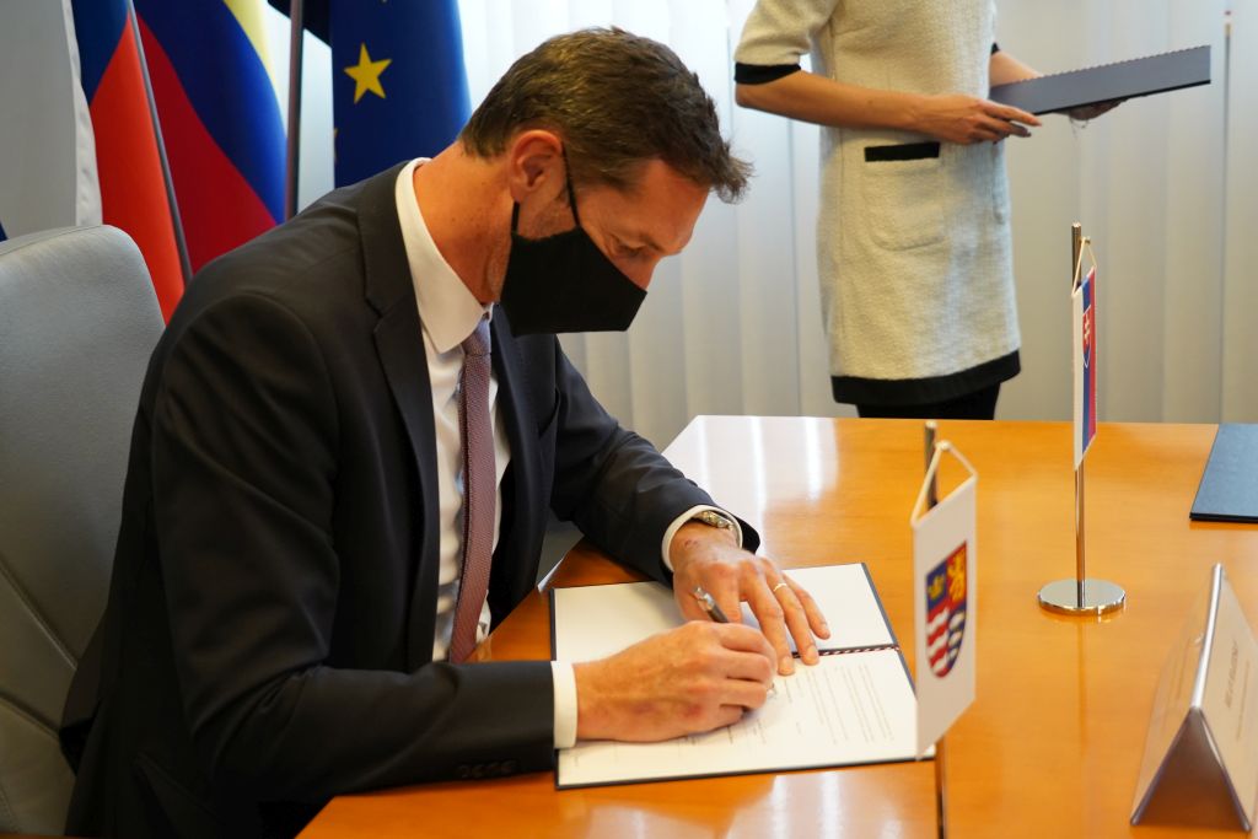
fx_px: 2167
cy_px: 420
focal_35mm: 62
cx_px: 629
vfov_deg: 21.9
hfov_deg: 32.4
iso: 3200
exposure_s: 1/320
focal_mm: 62
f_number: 5
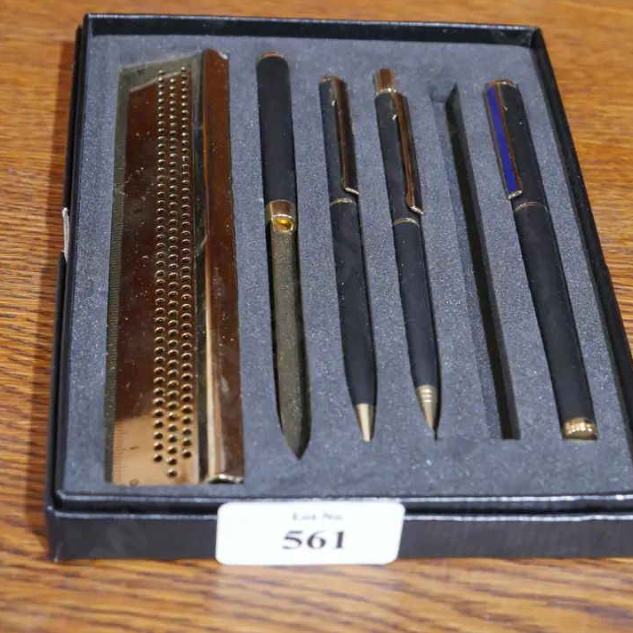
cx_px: 338
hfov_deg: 19.5
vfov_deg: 19.5
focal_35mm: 89
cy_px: 254
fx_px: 1841
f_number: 5.5
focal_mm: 35
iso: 3200
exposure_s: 1/80
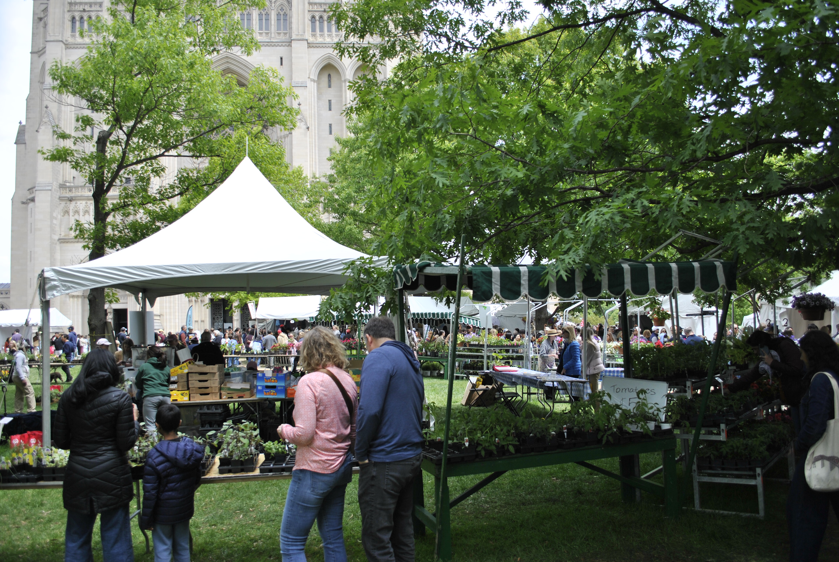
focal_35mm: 27
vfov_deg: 48.0
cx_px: 420
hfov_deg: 67.3
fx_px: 630
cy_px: 281
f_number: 3.5
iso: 100
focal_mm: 18
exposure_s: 1/640
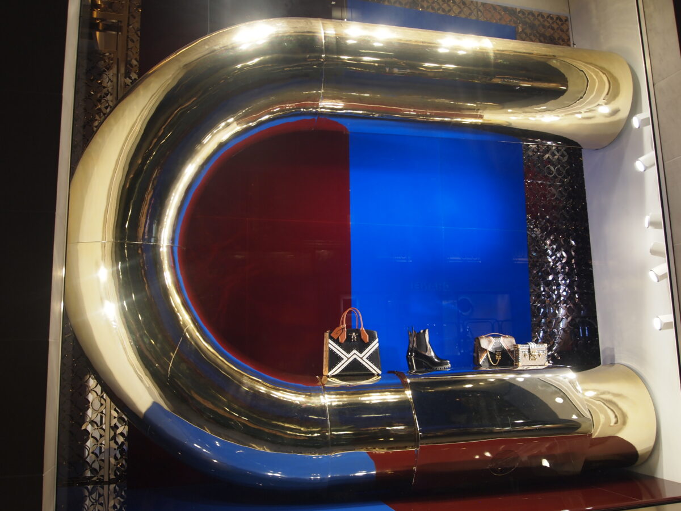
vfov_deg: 46.8
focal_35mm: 30
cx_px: 340
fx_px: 590
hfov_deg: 60.0
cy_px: 256
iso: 200
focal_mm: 15
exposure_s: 1/60
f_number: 3.6
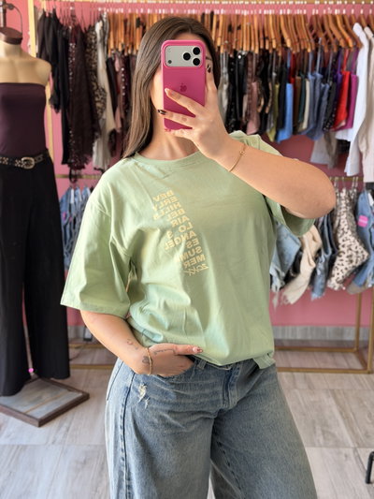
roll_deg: -0.5
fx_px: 691
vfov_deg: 39.6
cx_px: 187
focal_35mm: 48
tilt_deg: -15.4
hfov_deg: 30.3
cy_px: 250
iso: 80
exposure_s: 1/121
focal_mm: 6.76
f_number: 1.78
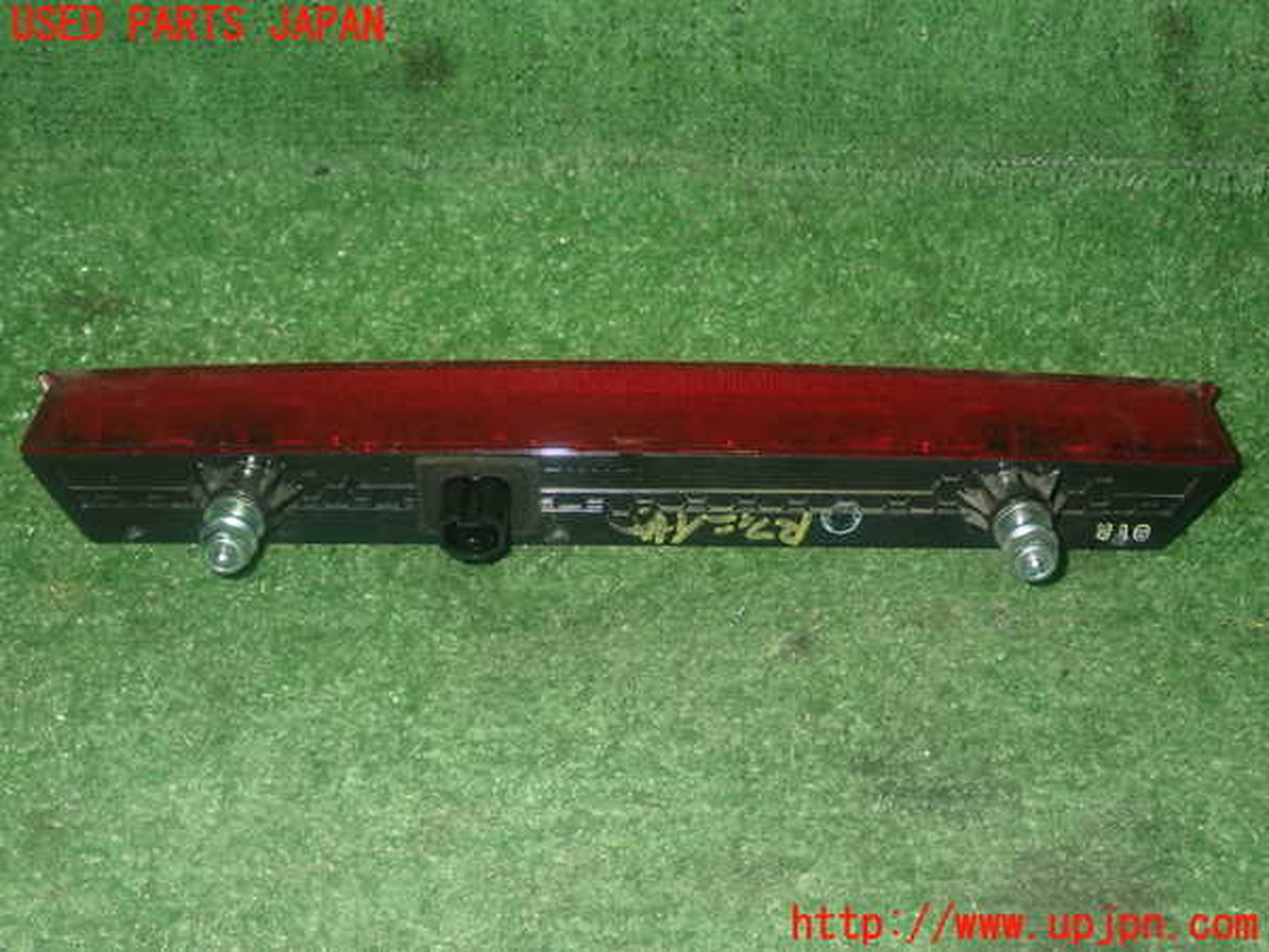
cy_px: 476
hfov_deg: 40.4
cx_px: 634
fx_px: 1723
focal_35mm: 47
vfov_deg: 30.9
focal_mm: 8.4
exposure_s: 1/50
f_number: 9
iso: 800
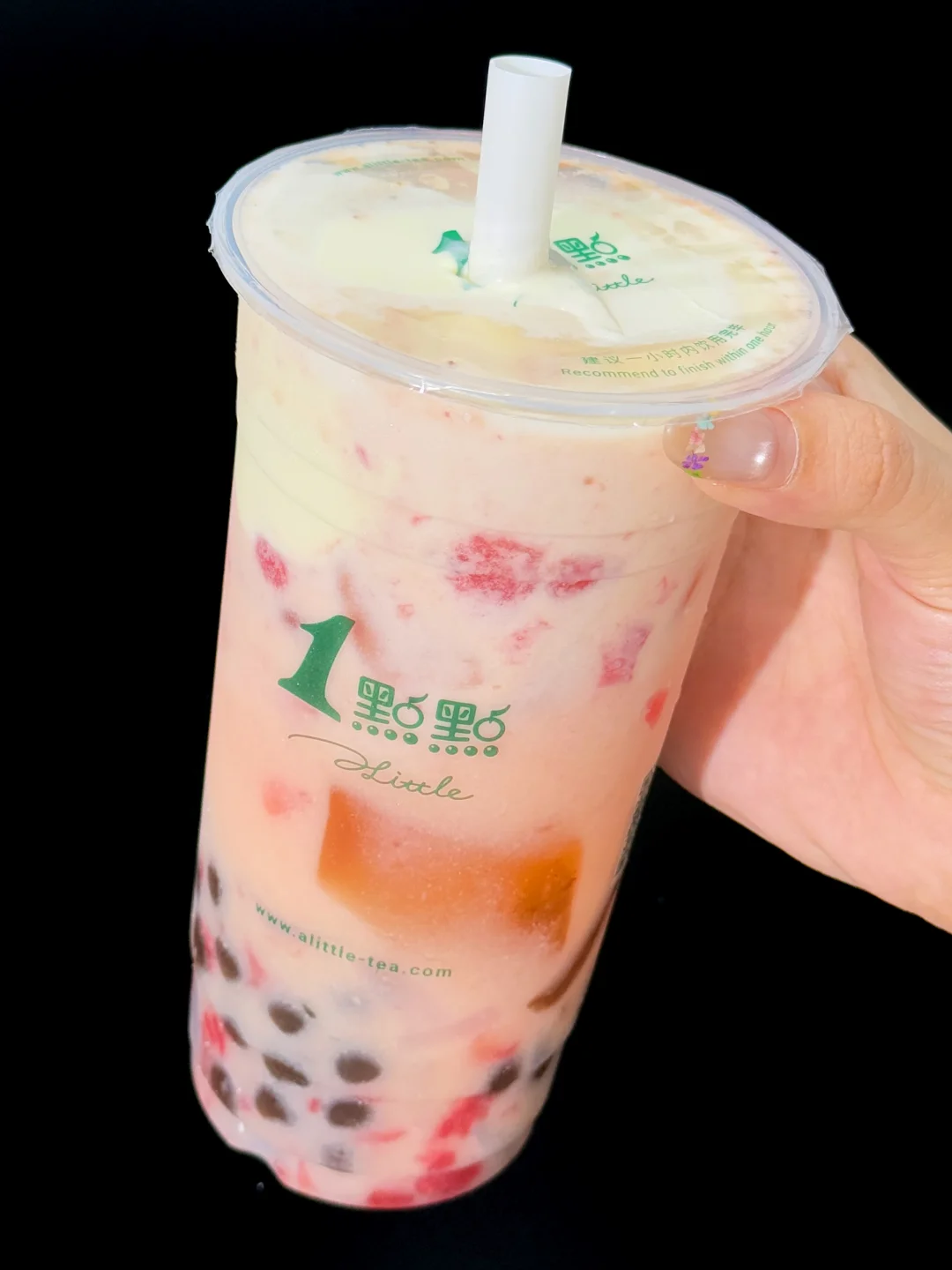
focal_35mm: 48
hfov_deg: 30.3
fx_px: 1760
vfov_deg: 39.7
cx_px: 476
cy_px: 635
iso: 64
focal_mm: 6.76
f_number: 1.78
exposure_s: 1/570
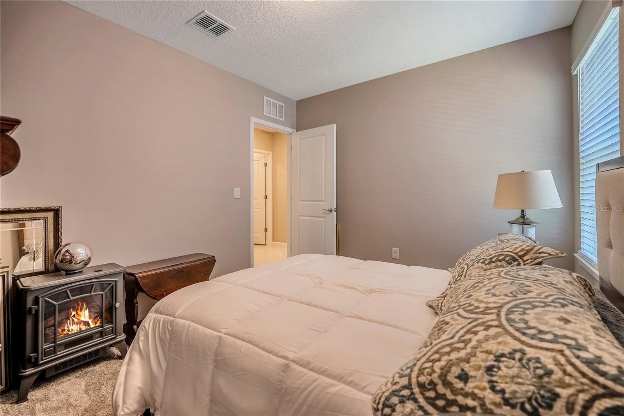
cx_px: 312
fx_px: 243
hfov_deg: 104.2
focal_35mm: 14
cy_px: 208
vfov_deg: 81.3
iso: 1250
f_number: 3.5
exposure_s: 1/2500
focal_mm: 14
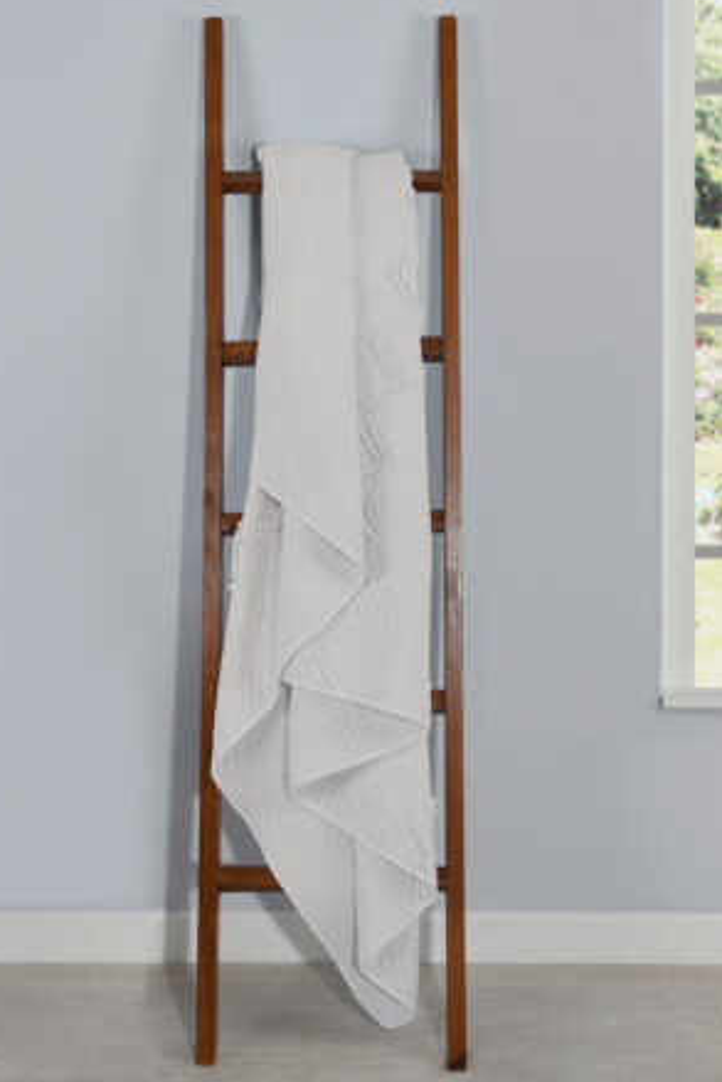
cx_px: 355
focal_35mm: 41
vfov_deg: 47.4
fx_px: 1232
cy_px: 535
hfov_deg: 32.7
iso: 125
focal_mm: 40
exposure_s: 1/160
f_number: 20
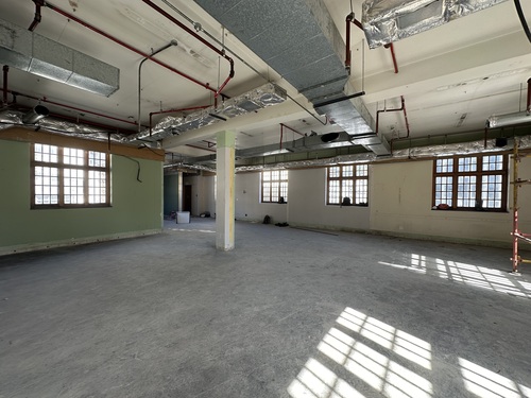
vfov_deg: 85.7
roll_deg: -0.3
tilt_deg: +0.0
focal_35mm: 14
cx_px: 266
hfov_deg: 102.1
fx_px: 215
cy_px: 199
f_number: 2.2
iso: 64
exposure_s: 1/99
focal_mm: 2.22
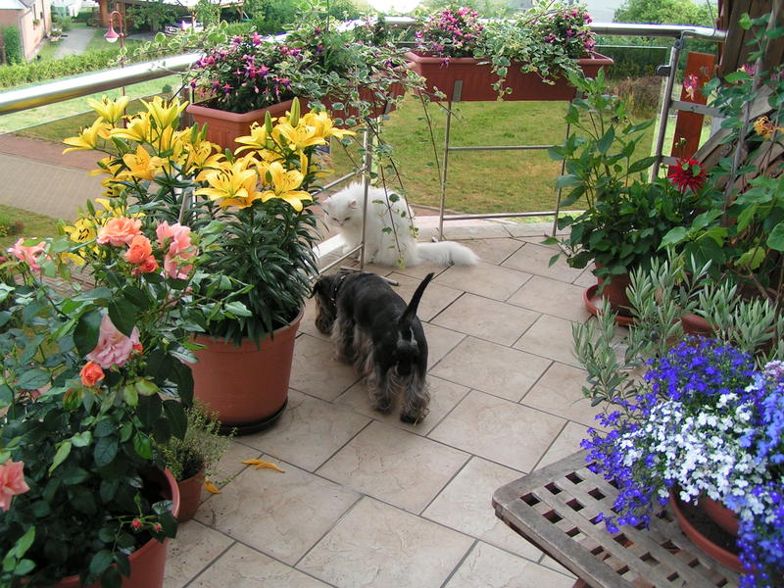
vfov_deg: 37.7
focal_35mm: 38
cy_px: 294
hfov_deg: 49.0
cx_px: 392
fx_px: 861
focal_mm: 5.8
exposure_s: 1/100
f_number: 4
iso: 50
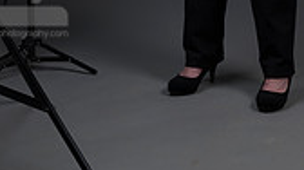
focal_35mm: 225
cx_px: 224
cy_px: -208
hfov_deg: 9.6
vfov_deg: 5.2
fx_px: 1811
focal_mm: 80
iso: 160
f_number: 5.6
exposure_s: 1/250
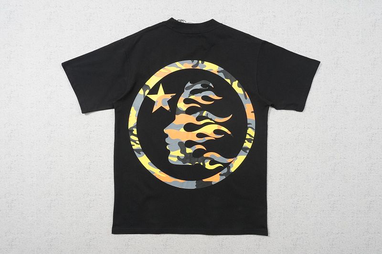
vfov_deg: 50.4
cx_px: 191
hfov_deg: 70.4
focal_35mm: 26
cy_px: 127
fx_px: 271
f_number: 10
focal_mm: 17
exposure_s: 1/100
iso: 1600
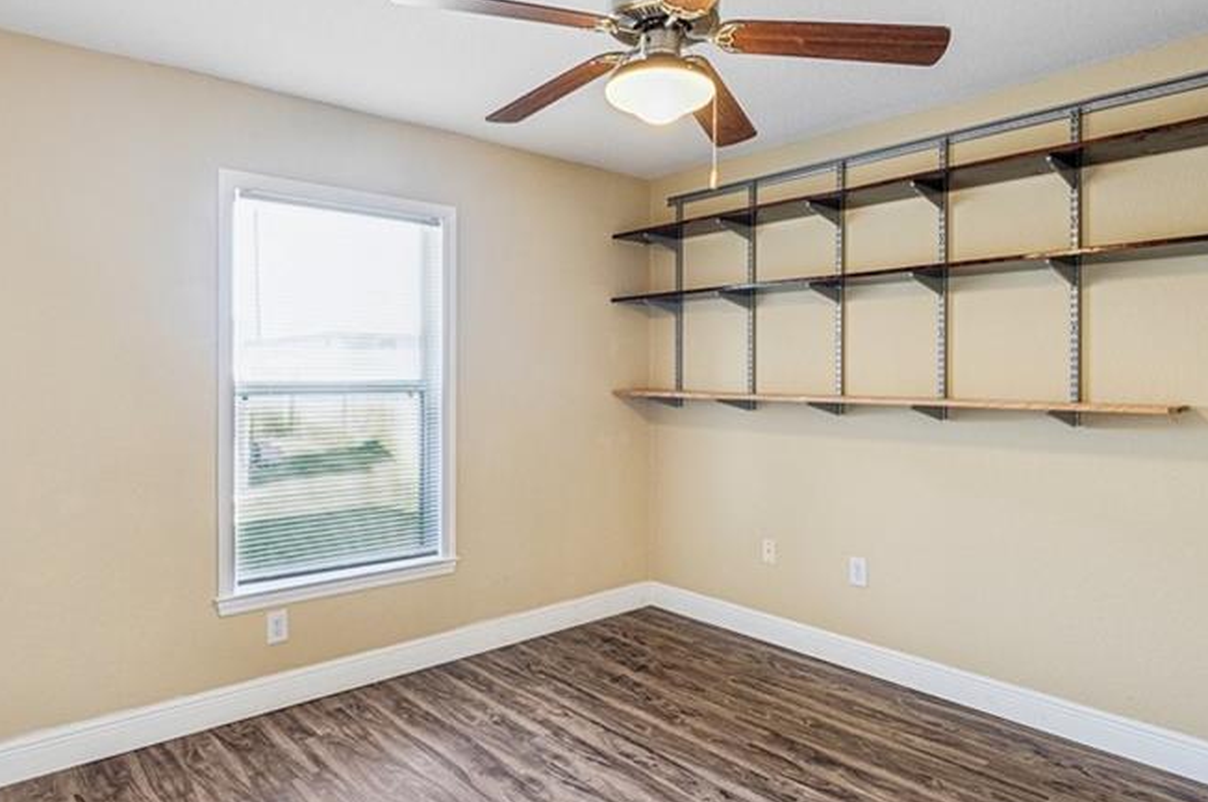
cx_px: 574
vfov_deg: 57.0
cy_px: 358
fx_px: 737
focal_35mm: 22
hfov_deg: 78.6
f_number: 8
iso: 250
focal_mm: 14
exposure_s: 1/5
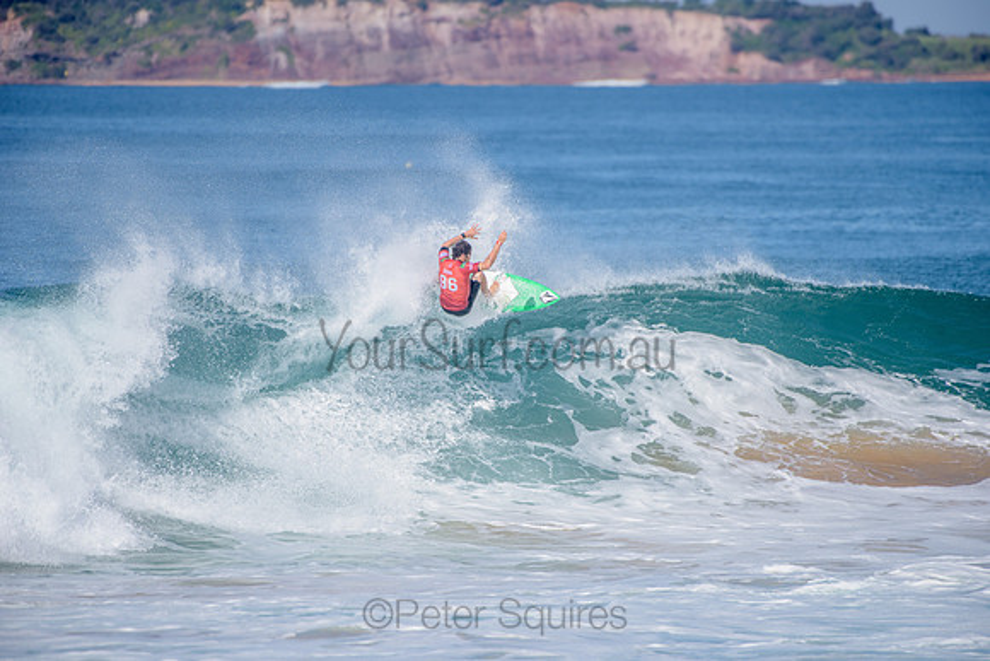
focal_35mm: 500
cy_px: 330
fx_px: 13753
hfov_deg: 4.1
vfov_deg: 2.8
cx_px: 495
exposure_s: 1/2000
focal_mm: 500
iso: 160
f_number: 5.6
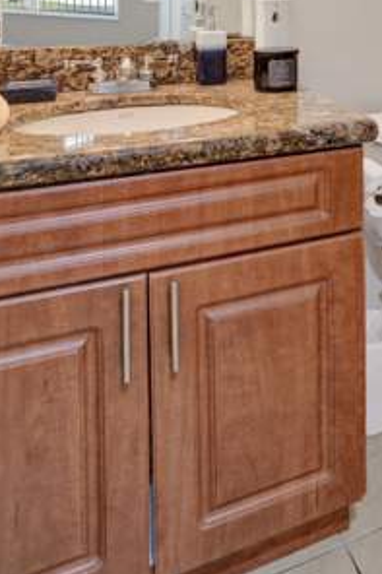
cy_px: -14
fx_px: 621
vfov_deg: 42.1
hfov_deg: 30.3
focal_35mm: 39
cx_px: 429
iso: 1600
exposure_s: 1/80
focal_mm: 16
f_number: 5
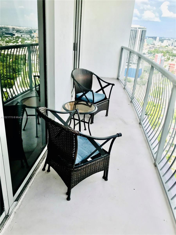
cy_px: 118
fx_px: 190
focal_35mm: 28
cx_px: 88
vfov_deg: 63.4
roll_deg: -3.2
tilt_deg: -22.9
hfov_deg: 49.7
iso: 20
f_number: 1.8
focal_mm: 3.99
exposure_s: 1/1114
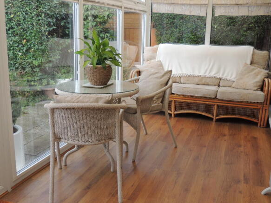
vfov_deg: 35.9
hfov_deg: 46.8
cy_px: 102
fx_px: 313
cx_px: 136
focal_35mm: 40
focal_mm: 7.1
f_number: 3.3
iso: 100
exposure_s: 1/80
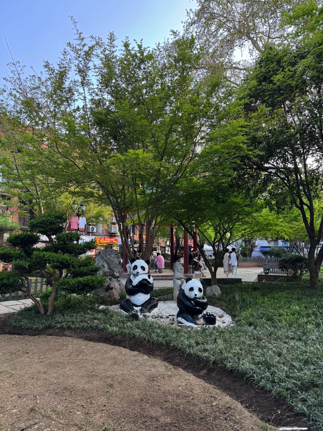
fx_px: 298
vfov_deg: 71.6
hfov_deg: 56.9
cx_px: 162
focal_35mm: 24
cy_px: 216
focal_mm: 6.76
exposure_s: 1/216
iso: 80
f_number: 1.78
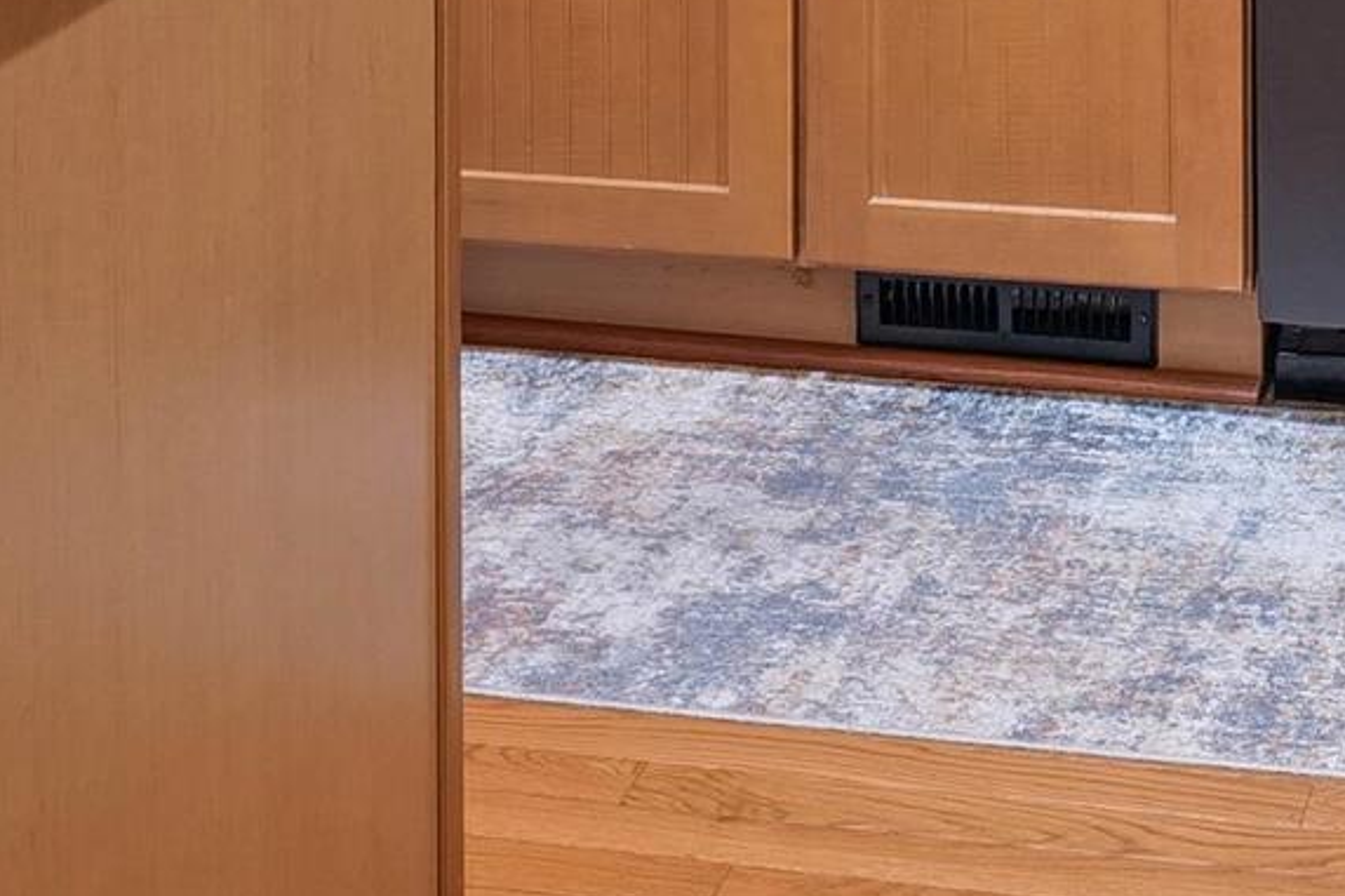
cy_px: -974
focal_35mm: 86
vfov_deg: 13.3
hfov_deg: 22.9
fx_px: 3212
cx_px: 1293
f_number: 7.1
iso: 400
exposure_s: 1/2.5
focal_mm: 16
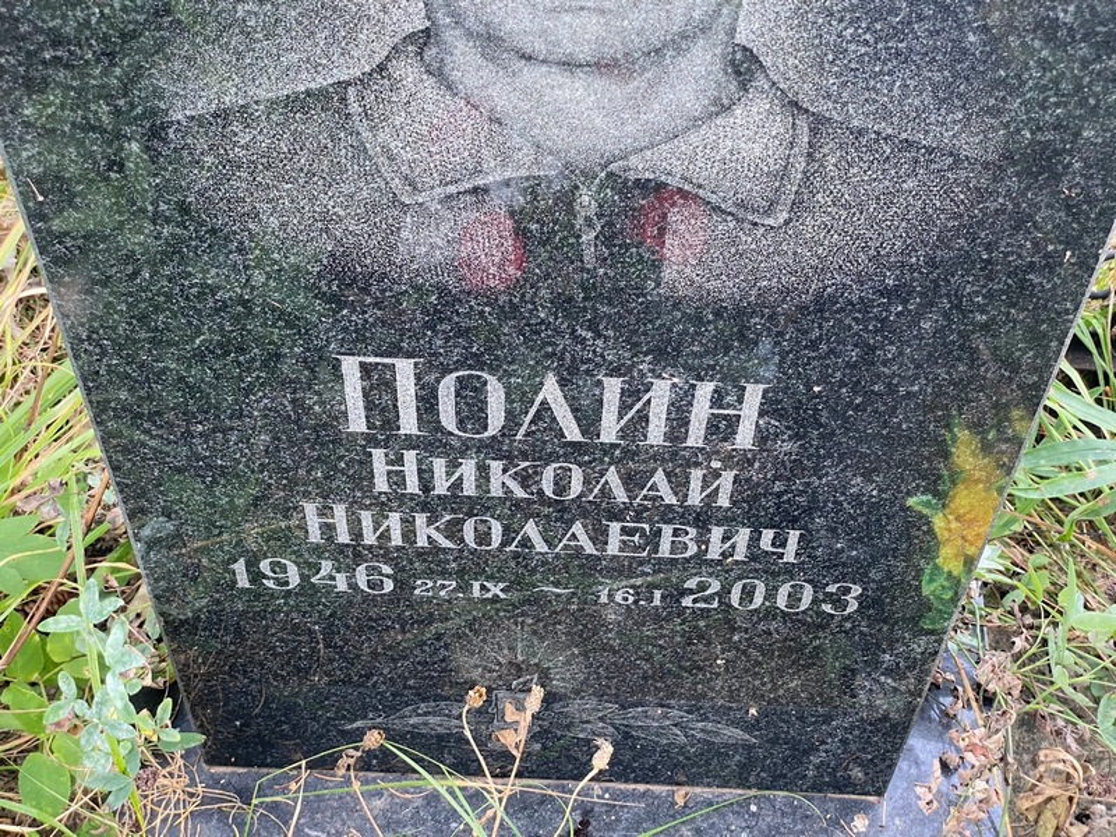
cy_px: 418
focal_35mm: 52
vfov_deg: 28.0
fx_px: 1676
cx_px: 558
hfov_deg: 36.8
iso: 50
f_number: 2
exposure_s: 1/122
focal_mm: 6
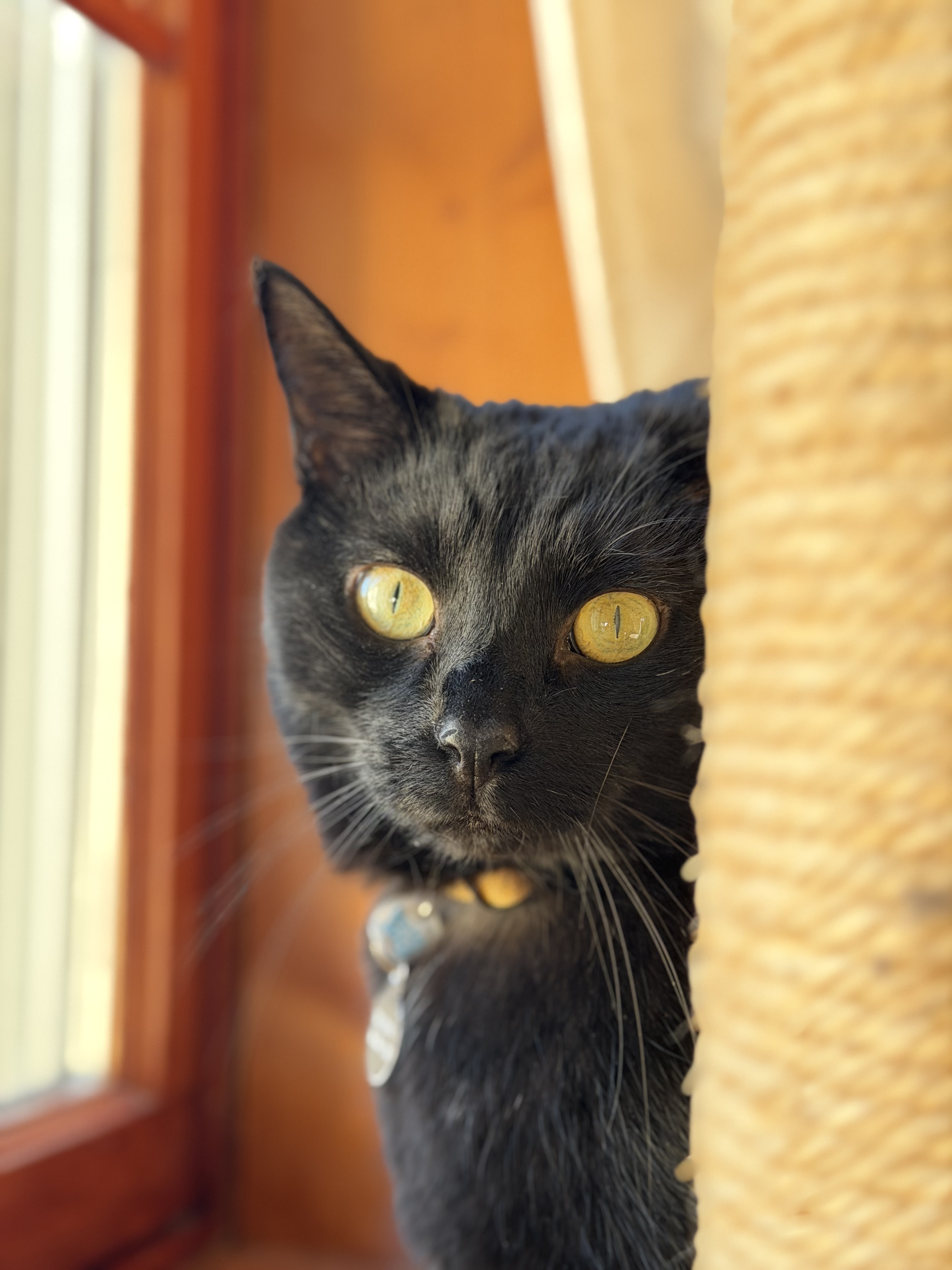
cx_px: 476
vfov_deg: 39.7
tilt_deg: +2.1
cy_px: 635
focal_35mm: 48
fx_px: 1760
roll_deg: -0.8
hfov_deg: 30.3
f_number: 1.78
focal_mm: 6.76
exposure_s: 1/60
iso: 200
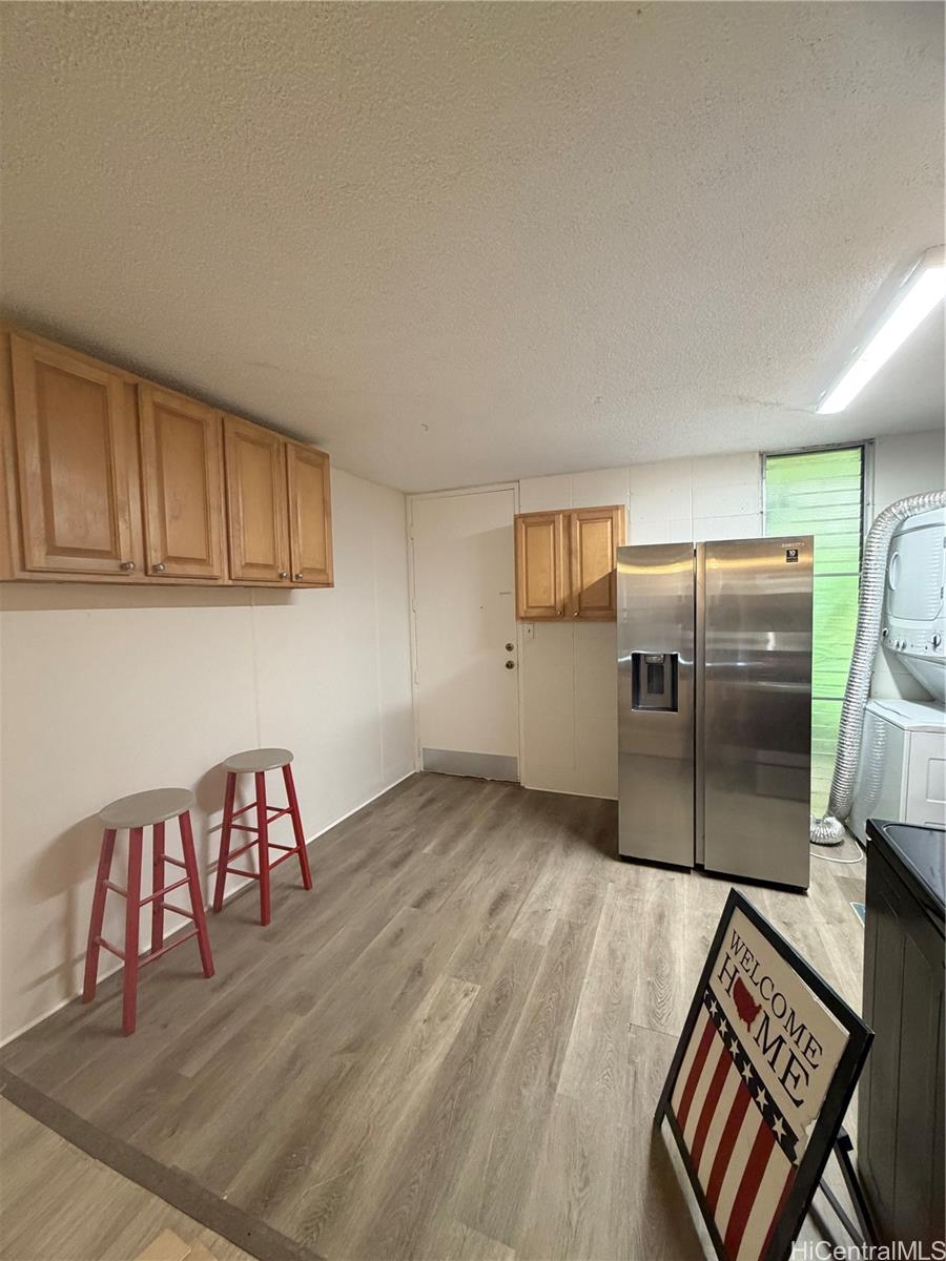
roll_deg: +1.3
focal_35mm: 14
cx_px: 473
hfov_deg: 85.7
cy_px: 630
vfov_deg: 102.1
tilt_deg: -3.2
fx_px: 510
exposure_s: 1/60
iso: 320
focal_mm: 2.22
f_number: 2.2
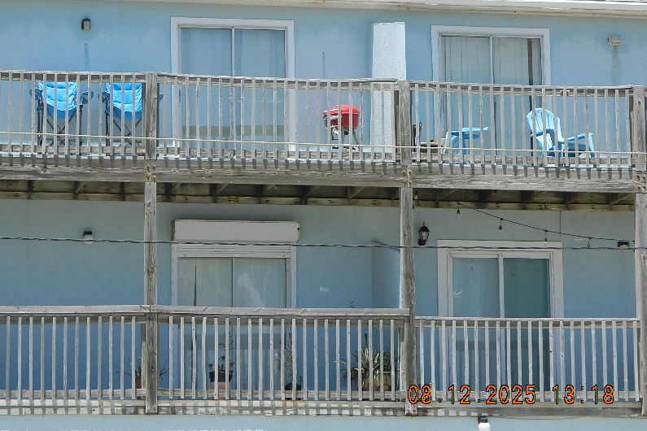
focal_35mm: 138
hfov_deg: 14.9
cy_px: 148
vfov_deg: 9.9
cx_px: 247
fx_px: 2480
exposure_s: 1/500
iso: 110
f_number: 4.5
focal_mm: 18.6
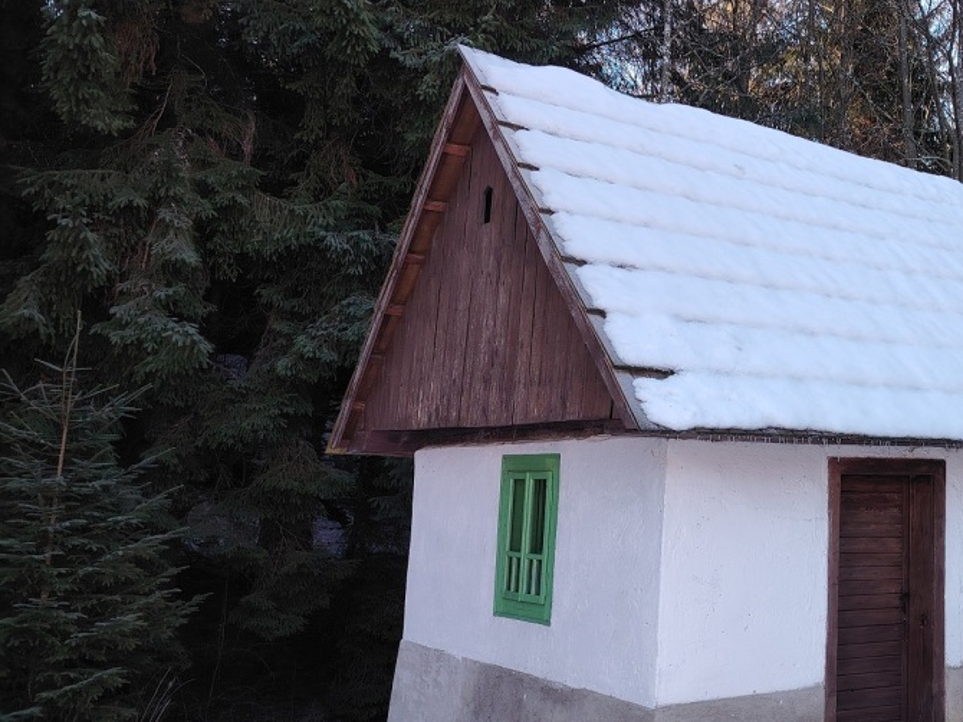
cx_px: 858
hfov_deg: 40.7
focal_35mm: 43
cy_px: 331
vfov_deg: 33.6
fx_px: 1196
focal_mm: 5.25
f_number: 1.75
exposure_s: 1/100
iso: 114
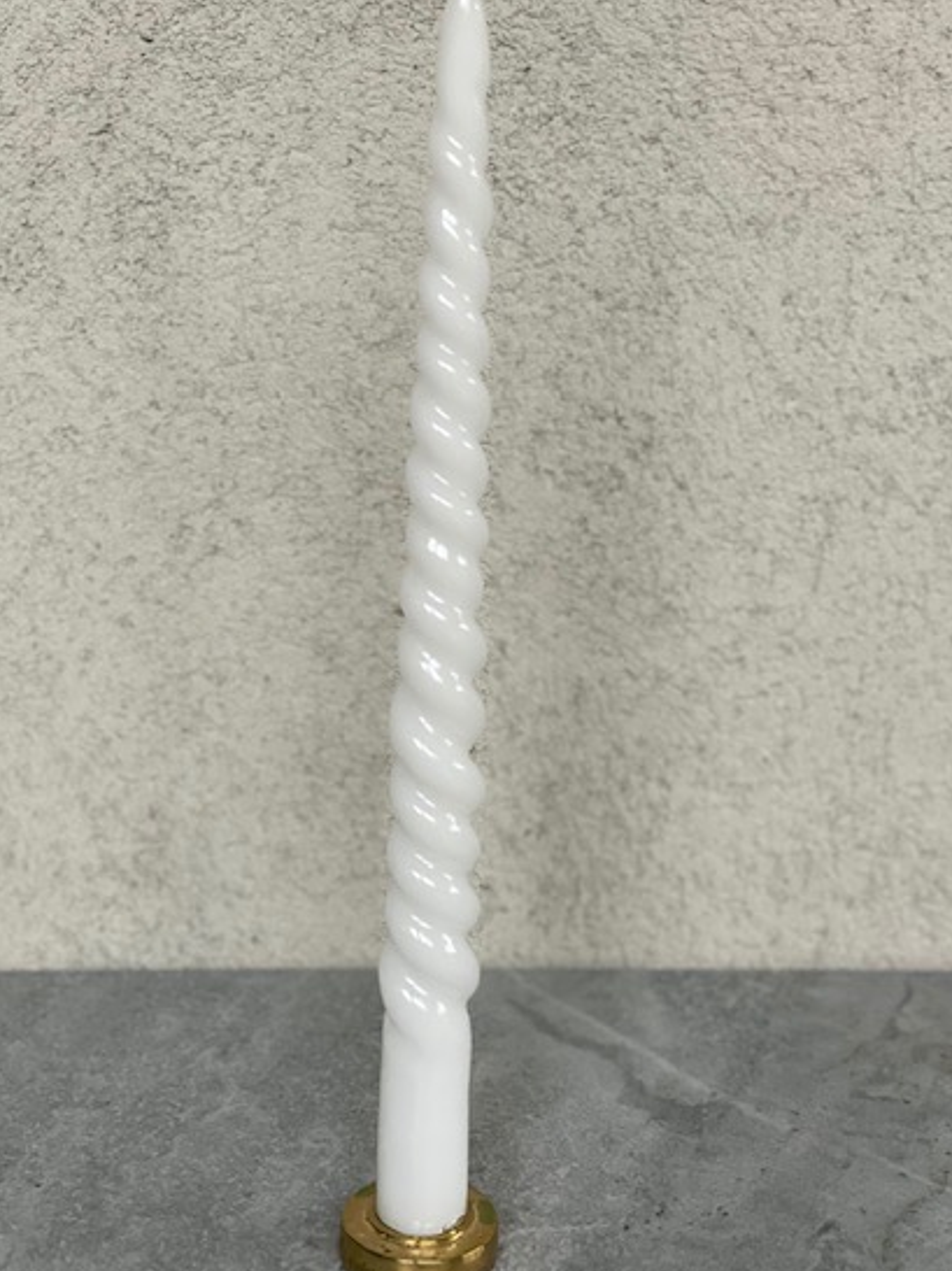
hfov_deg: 24.0
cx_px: 493
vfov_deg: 31.7
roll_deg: -1.4
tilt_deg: -16.4
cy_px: 580
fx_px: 2239
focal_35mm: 61
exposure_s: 1/122
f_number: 2
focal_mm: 6
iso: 250
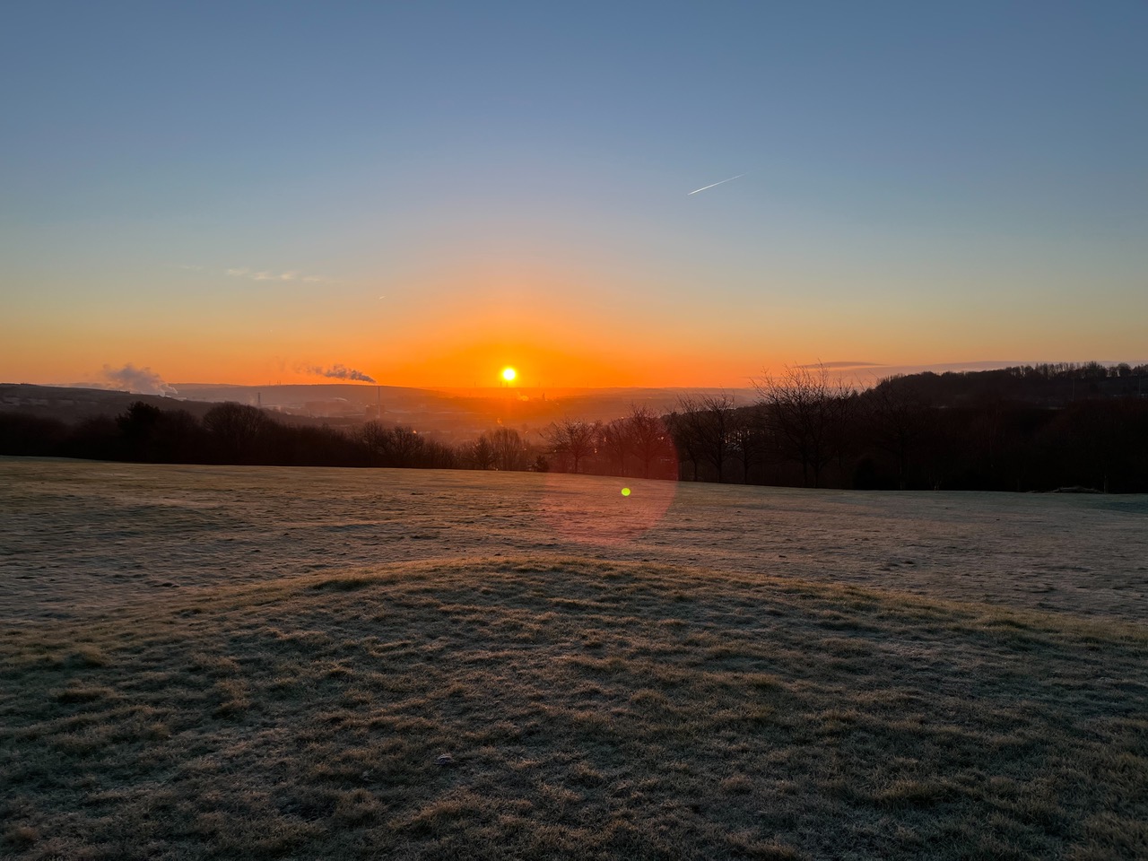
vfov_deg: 53.1
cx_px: 574
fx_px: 862
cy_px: 430
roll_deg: +0.3
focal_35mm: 26
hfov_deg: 67.3
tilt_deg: -3.0
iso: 50
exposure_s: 1/1441
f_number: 1.6
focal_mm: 5.1
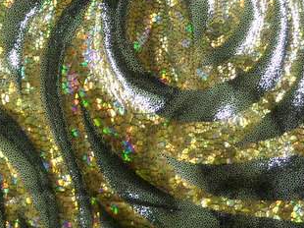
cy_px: 27
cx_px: 40
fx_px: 544
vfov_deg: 23.1
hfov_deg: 30.1
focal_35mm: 62
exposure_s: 1/30
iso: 480
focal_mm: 4
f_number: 3.2
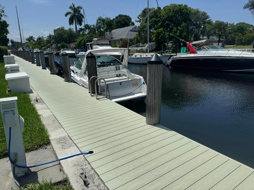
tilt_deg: -12.9
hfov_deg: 71.6
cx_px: 127
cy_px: 95
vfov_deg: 56.8
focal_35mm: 24
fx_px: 176
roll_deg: +2.2
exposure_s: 1/10417
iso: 80
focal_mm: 6.76
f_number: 1.78
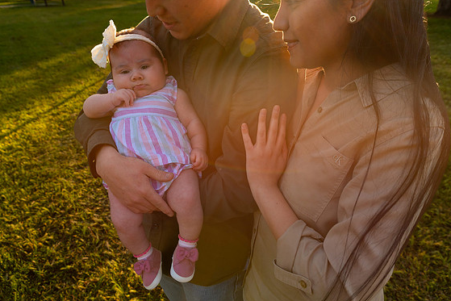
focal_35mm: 27
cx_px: 226
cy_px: 150
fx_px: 338
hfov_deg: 67.4
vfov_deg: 48.0
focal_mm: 26
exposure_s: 1/320
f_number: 5.6
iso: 200
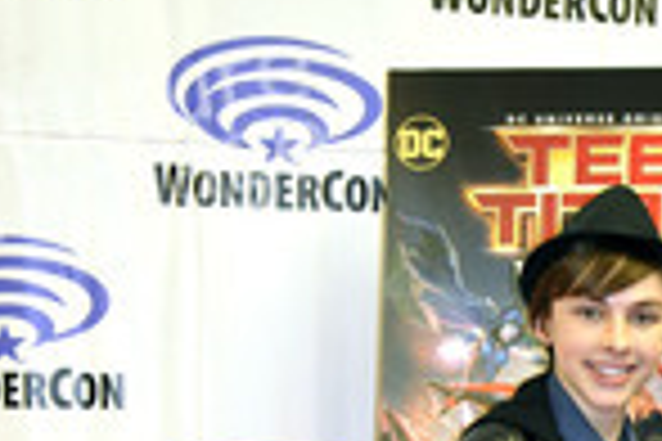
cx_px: 588
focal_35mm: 98
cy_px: 828
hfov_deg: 20.4
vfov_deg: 12.6
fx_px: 1802
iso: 1000
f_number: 4.5
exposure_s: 1/60
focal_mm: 24
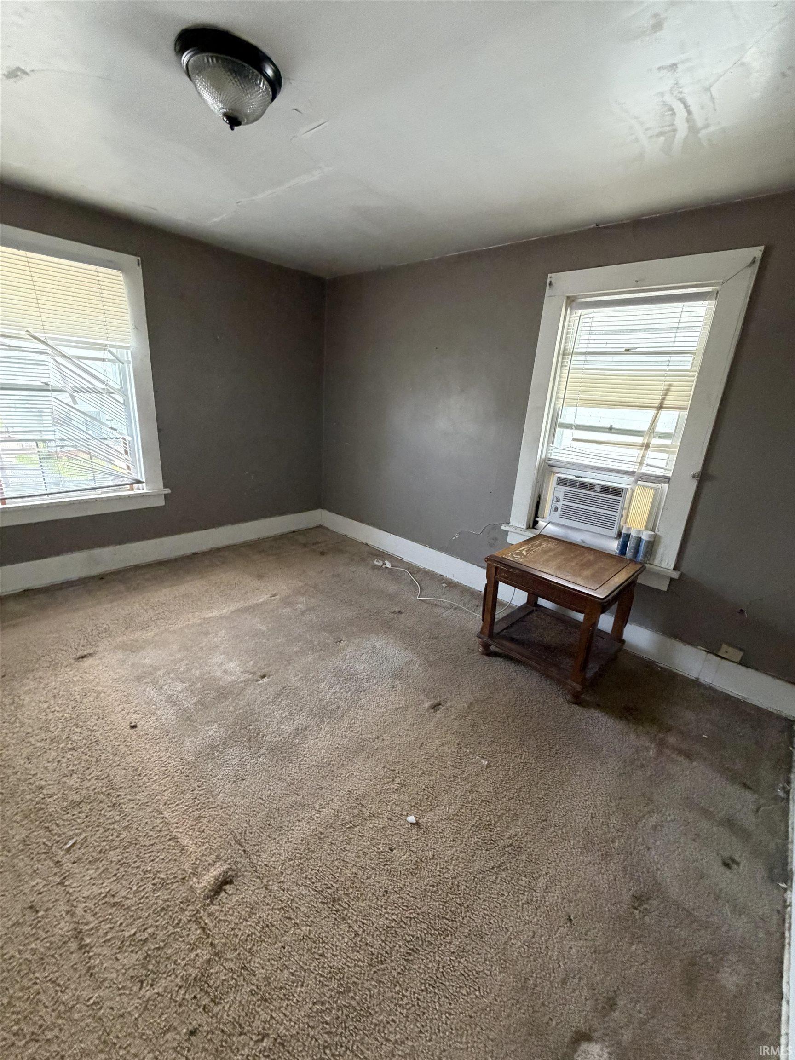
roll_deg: -4.0
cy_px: 530
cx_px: 398
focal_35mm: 14
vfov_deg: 102.1
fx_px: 429
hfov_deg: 85.7
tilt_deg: -17.1
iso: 500
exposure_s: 1/60
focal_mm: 2.22
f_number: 2.2
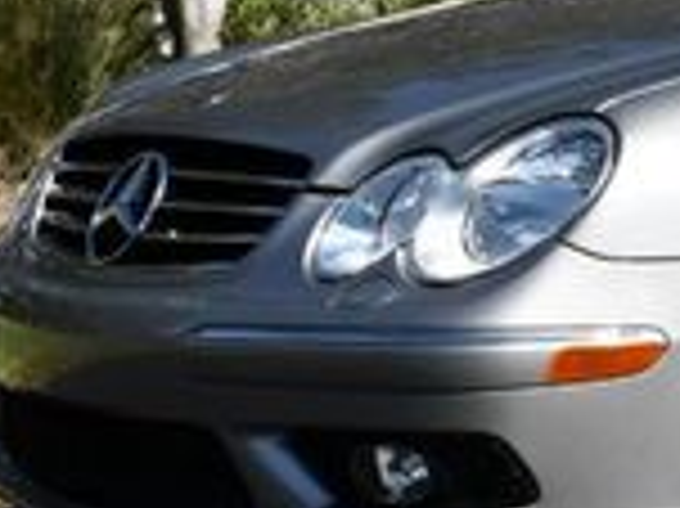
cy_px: -153
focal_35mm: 187
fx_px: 3671
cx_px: 1184
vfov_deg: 7.8
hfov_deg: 10.1
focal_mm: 31
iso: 100
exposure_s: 1/320
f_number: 9
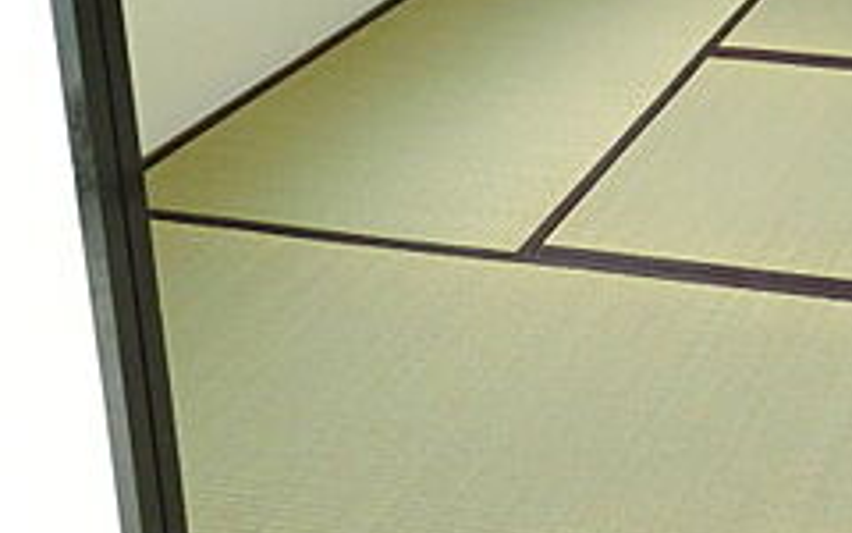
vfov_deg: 18.3
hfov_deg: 27.3
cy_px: -206
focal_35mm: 65
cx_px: 1051
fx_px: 1509
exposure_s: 1/60
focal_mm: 4
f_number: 3
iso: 125
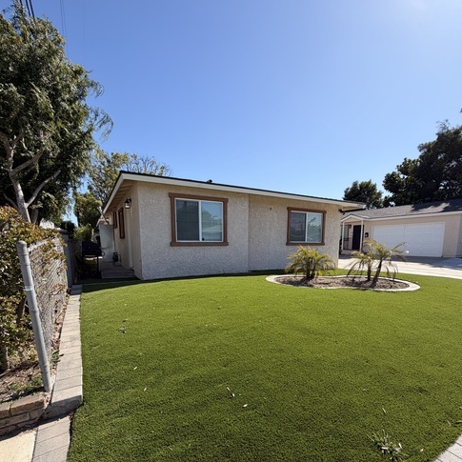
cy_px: 281
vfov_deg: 82.8
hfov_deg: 84.0
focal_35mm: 17
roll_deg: +0.3
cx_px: 235
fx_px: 257
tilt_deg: -8.0
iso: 25
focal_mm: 2.22
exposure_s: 1/770
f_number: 2.2
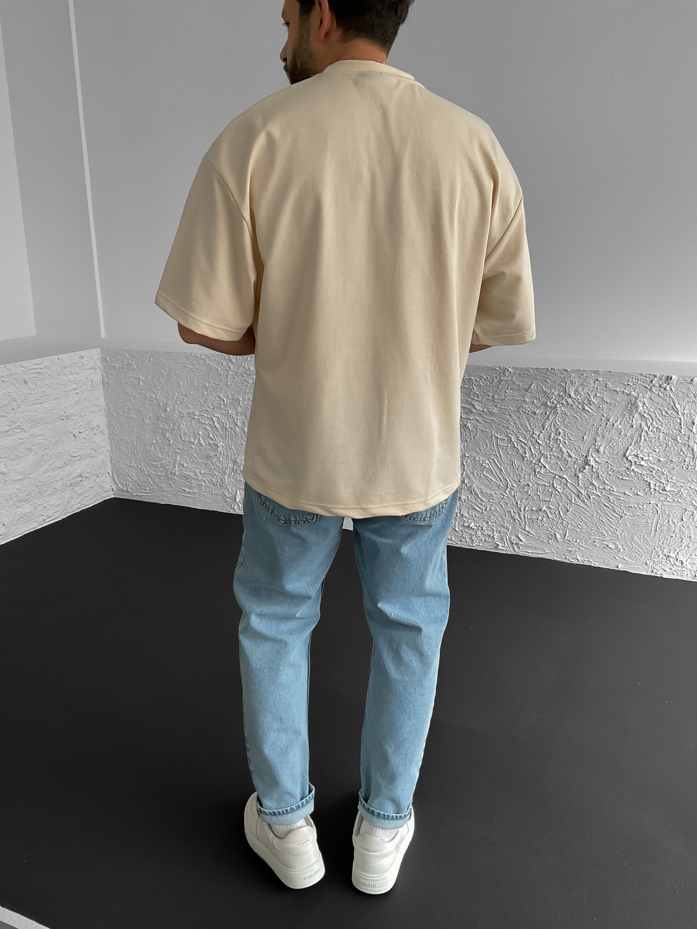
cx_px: 348
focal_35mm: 29
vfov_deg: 61.7
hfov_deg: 48.2
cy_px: 464
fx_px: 779
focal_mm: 3
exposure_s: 1/120
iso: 64
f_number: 1.8
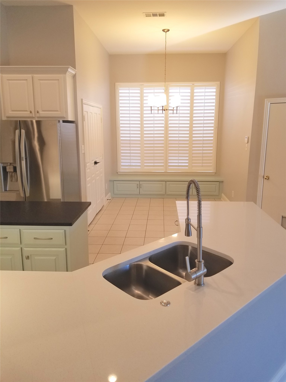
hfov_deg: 53.1
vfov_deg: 67.3
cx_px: 143
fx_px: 286
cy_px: 191
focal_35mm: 26
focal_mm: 4.25
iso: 100
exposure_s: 1/120
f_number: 1.7
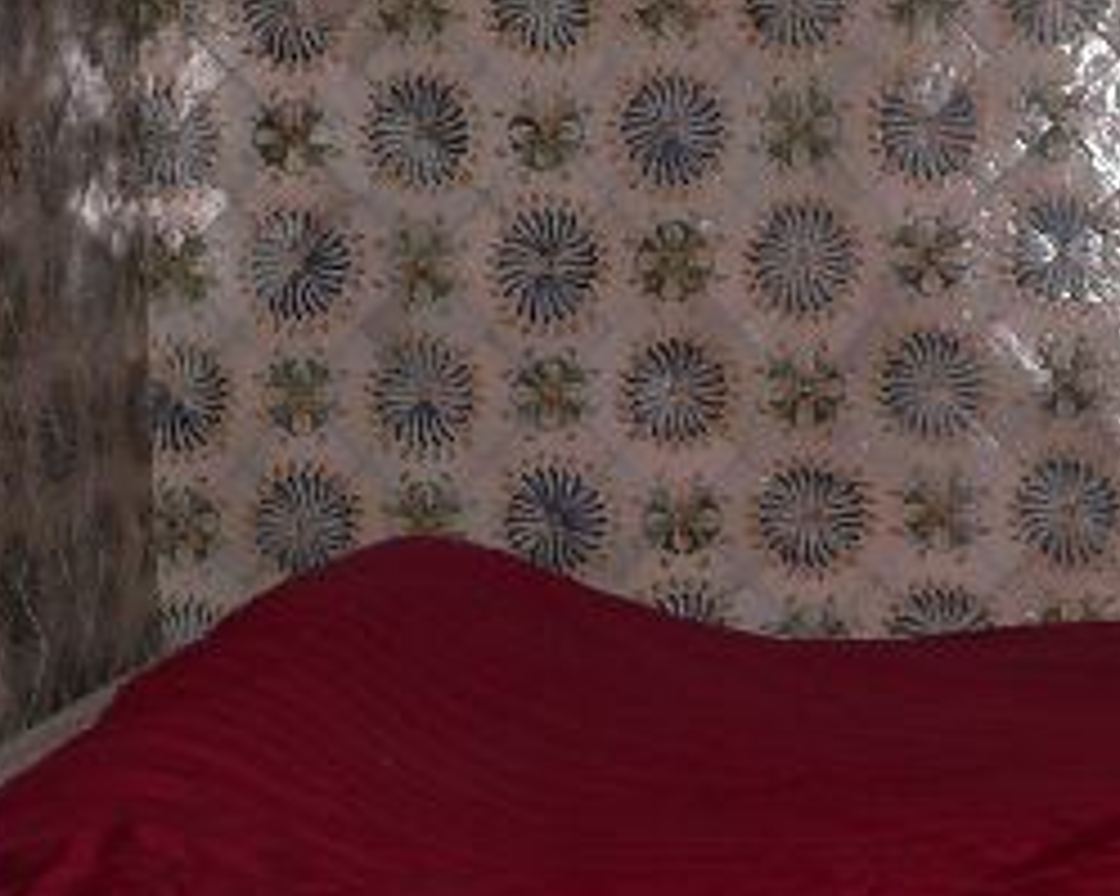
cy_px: 459
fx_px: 3744
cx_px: 1264
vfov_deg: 13.6
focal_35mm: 113
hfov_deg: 16.5
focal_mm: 6
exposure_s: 1/60
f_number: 2.8
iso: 80
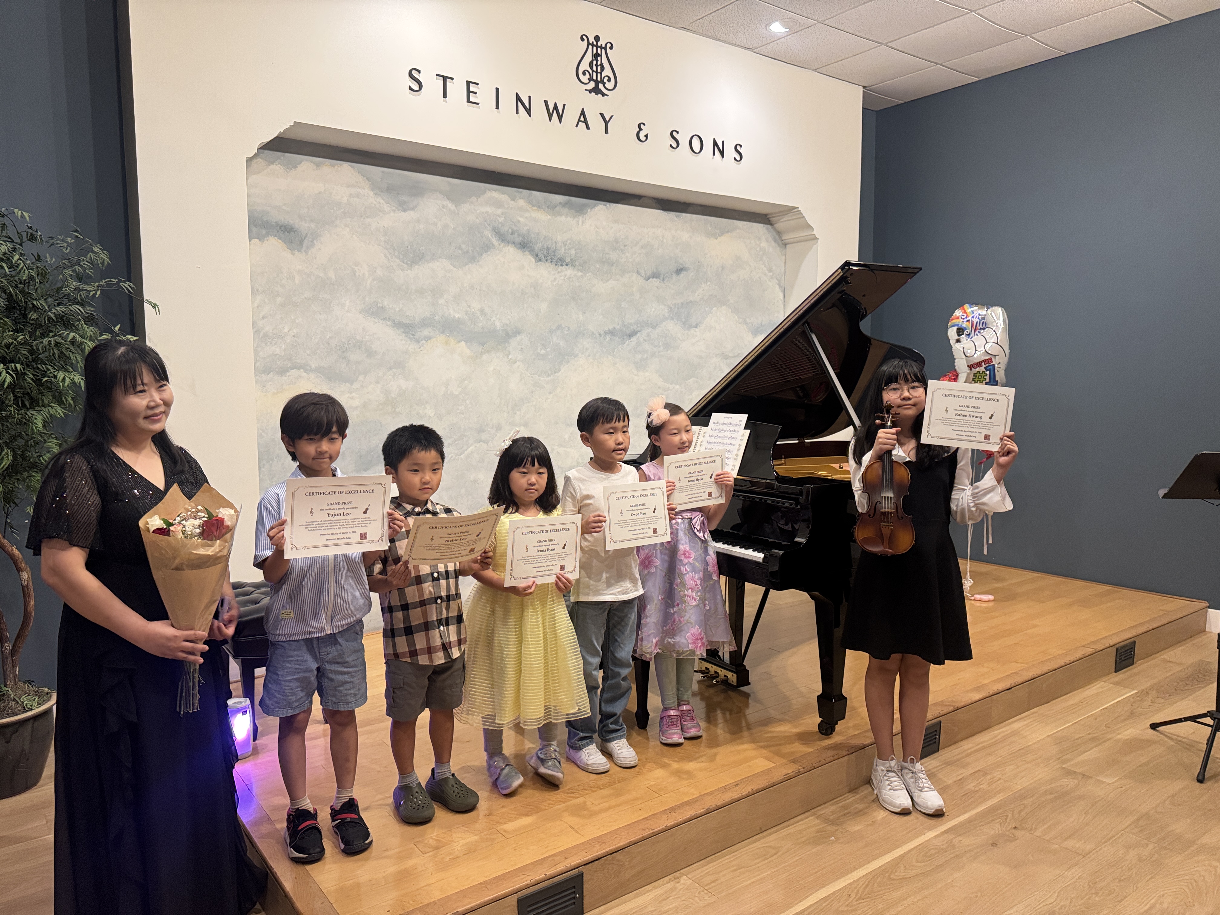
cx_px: 610
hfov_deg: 71.6
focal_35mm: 24
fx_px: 846
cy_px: 458
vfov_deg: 56.8
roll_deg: +0.2
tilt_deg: -4.8
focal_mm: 6.76
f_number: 1.78
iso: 320
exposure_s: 1/60
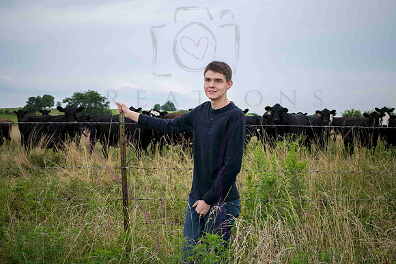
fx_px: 550
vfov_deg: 27.0
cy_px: 132
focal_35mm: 50
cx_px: 198
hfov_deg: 39.6
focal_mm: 50
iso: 640
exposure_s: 1/320
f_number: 8
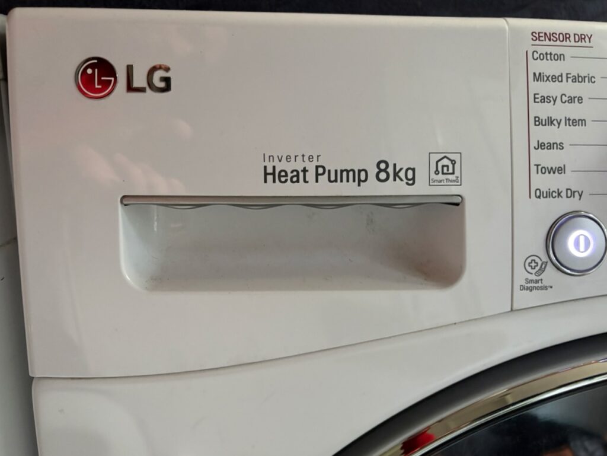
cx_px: 304
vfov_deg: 53.1
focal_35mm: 26
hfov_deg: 67.3
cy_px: 228
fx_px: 456
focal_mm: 5.96
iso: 500
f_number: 1.6
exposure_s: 1/25
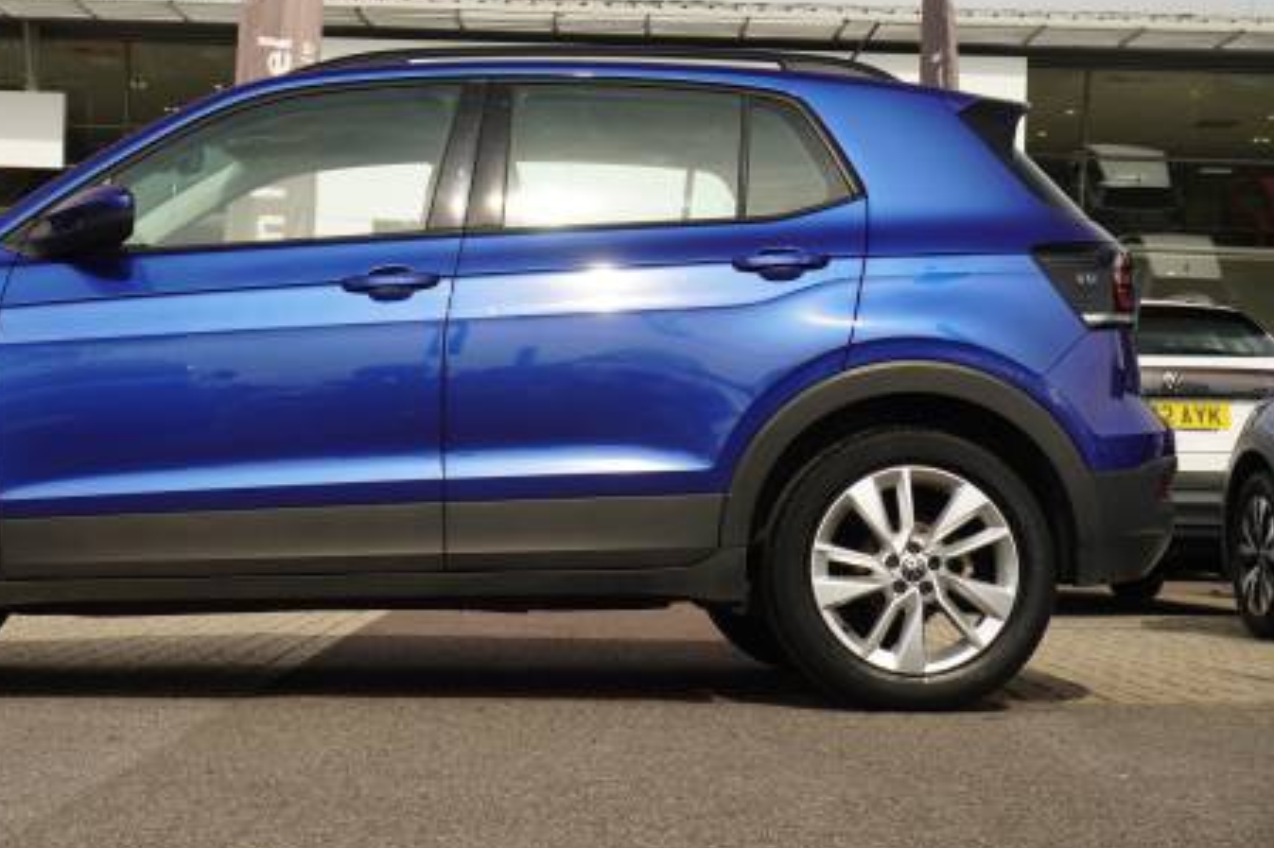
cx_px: 369
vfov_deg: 17.7
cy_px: 312
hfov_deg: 26.1
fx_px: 2724
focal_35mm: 77
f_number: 9.5
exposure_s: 1/90
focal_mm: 36
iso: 100
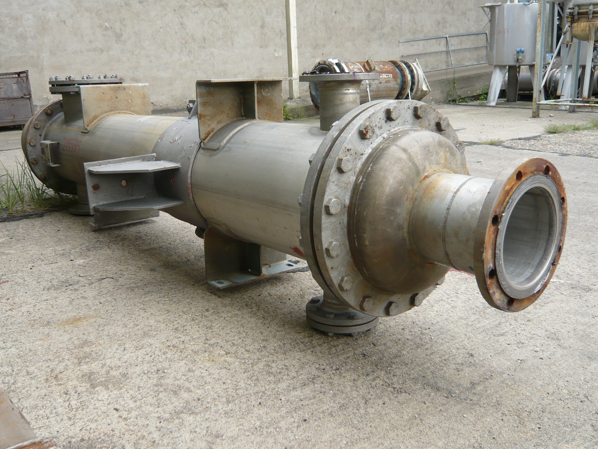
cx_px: 299
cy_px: 224
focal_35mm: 33
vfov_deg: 42.9
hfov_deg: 55.4
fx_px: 570
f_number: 2.8
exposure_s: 1/200
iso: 100
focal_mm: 4.6
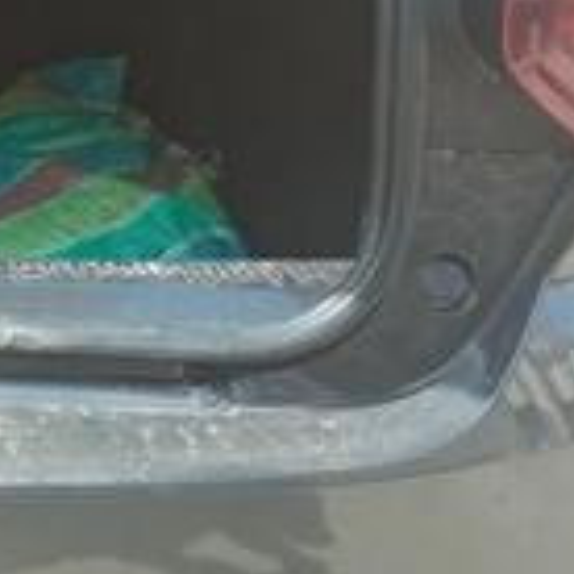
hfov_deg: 13.6
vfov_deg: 15.2
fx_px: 2120
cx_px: -491
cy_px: 2
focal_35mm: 113
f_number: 2.2
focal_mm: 3.79
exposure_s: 1/171
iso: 111
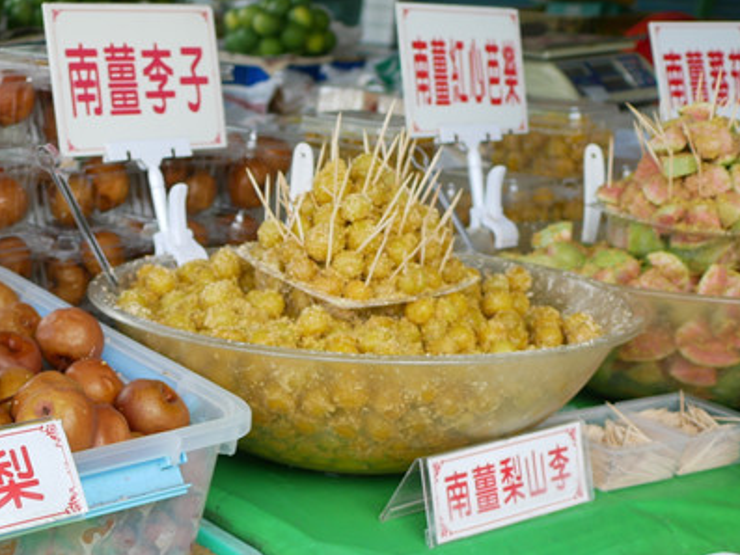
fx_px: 1454
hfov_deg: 26.7
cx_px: -30
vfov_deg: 21.1
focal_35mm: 68
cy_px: 519
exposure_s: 1/160
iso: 200
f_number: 2.2
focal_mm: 15
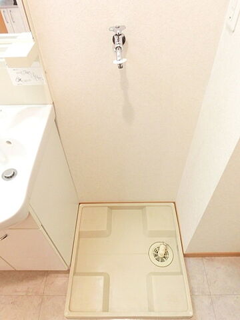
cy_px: 160
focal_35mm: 25
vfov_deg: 69.4
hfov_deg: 54.9
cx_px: 120
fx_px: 231
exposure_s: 1/25
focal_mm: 4.4
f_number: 3.3
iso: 800
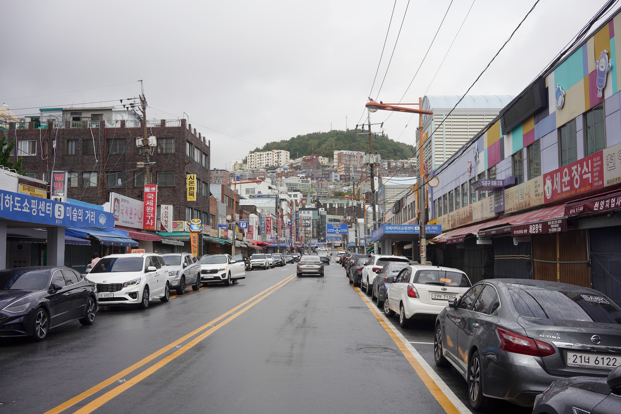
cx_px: 310
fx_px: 604
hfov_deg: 54.4
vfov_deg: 37.9
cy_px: 207
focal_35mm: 35
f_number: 11
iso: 100
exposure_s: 1/100
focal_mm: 35
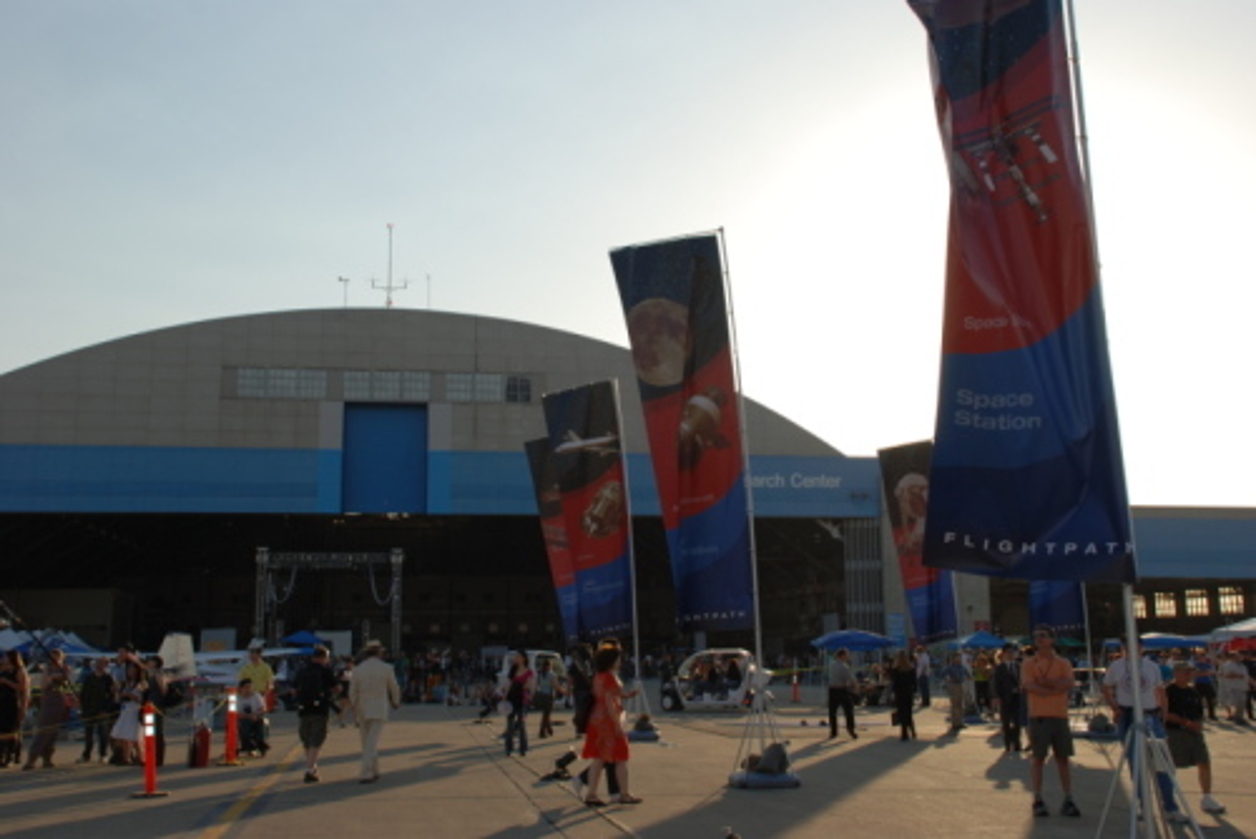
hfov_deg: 46.4
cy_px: 420
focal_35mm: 42
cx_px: 628
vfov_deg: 31.9
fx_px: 1466
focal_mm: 28
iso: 100
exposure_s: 1/200
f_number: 8
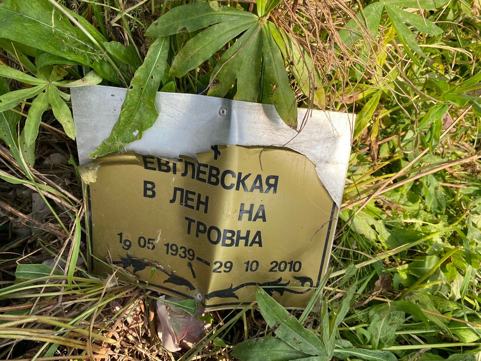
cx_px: 240
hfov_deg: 67.3
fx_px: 361
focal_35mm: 26
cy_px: 180
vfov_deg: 53.1
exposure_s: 1/706
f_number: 1.8
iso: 32
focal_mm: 4.25
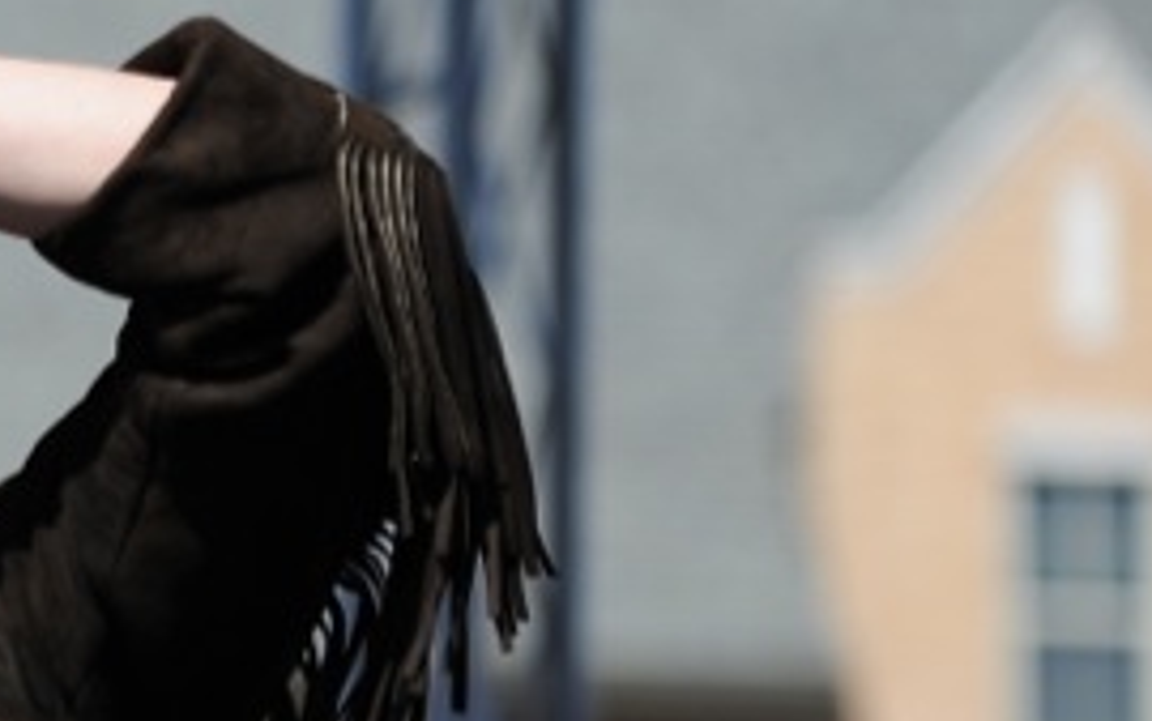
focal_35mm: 396
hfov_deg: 5.2
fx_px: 12438
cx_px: -930
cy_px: 855
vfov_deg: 3.3
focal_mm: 105
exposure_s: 1/3200
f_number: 2.8
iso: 200
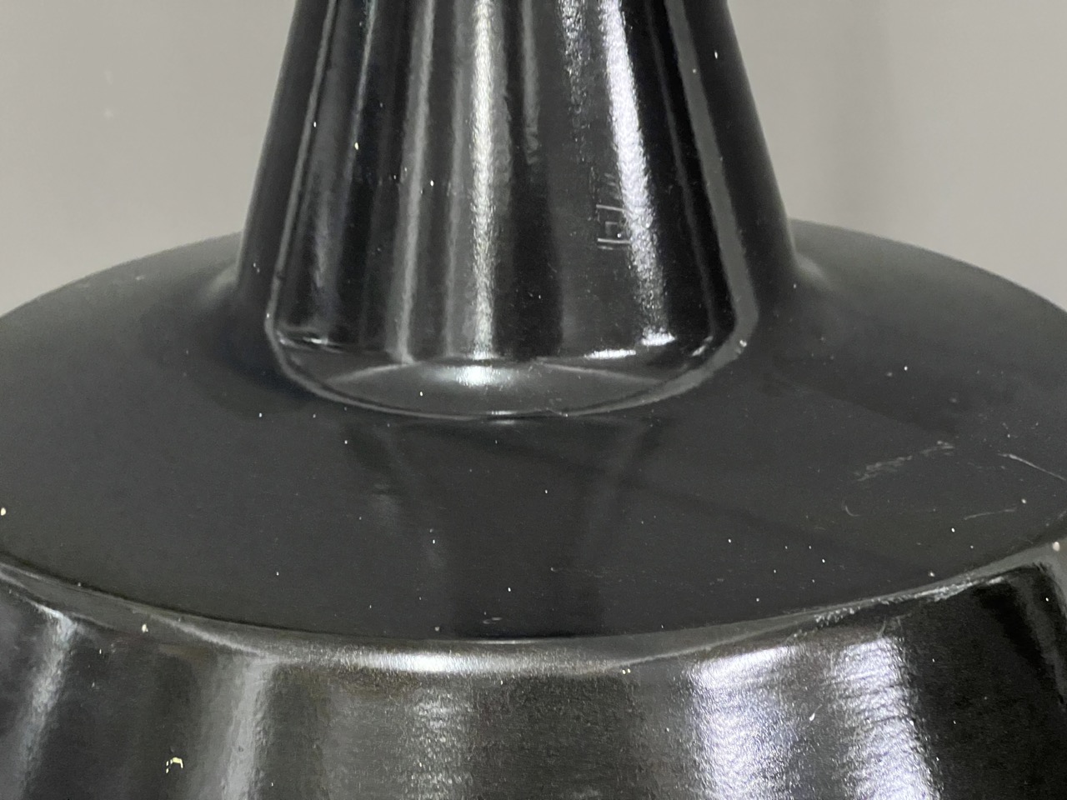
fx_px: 2373
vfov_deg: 19.1
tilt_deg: -20.3
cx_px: 534
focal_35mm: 77
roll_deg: +0.3
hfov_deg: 25.3
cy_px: 400
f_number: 2.8
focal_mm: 9
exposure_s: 1/20
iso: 1250
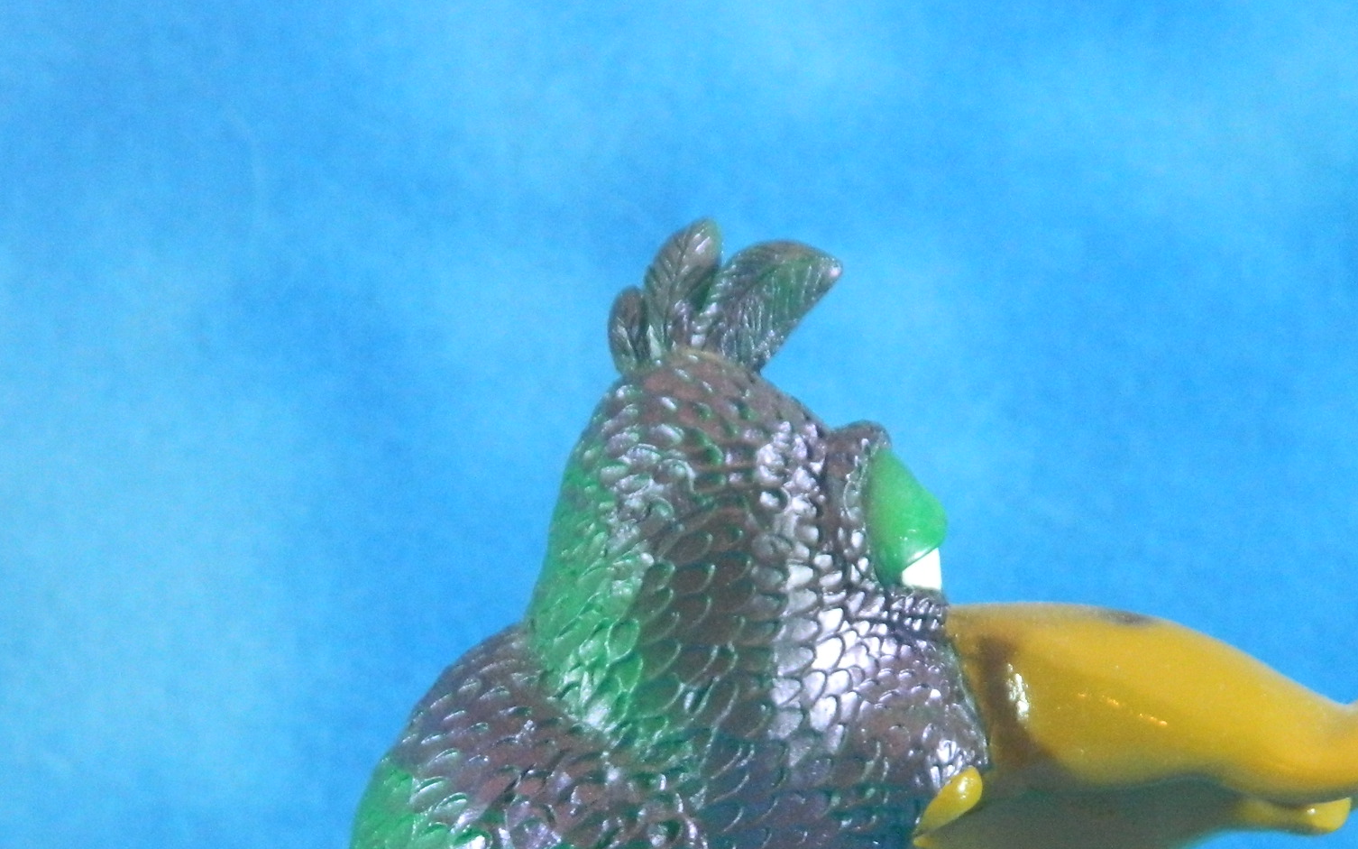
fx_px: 3849
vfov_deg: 12.4
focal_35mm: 104
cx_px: 635
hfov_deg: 20.0
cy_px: 867
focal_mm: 10.2
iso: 400
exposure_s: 1/20
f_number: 3.8
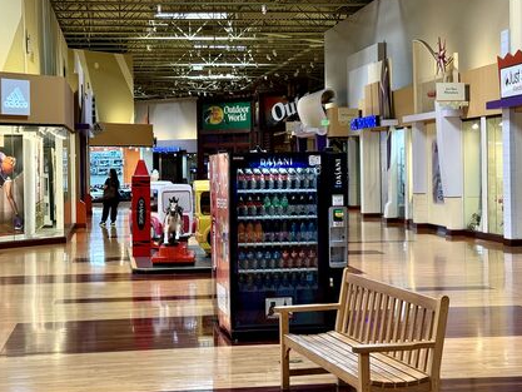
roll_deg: +0.3
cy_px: 164
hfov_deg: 28.2
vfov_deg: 21.3
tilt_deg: -0.5
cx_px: 263
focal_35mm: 69
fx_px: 1041
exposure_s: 1/60
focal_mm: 6.86
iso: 125
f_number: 1.78
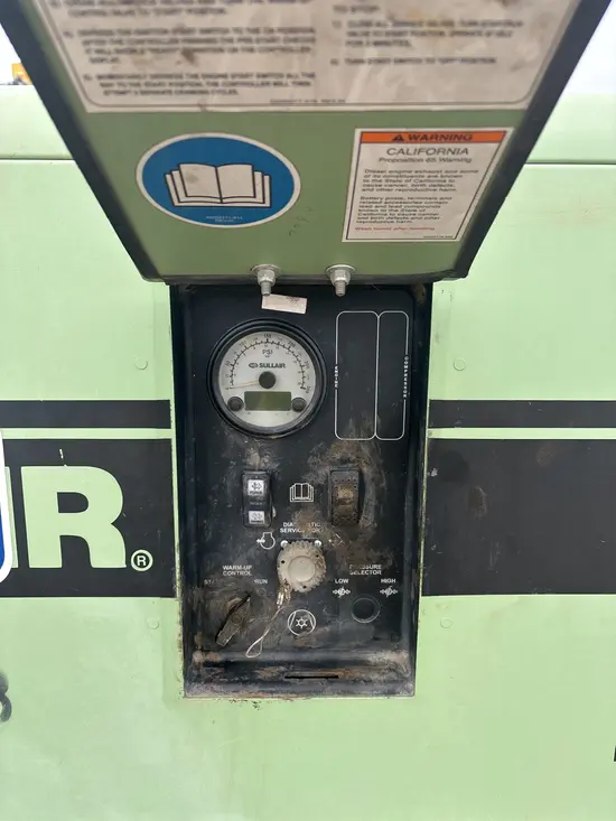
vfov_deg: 67.3
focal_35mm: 26
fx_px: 617
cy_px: 410
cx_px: 308
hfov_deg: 53.1
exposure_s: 1/423
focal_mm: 5.96
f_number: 1.6
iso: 50
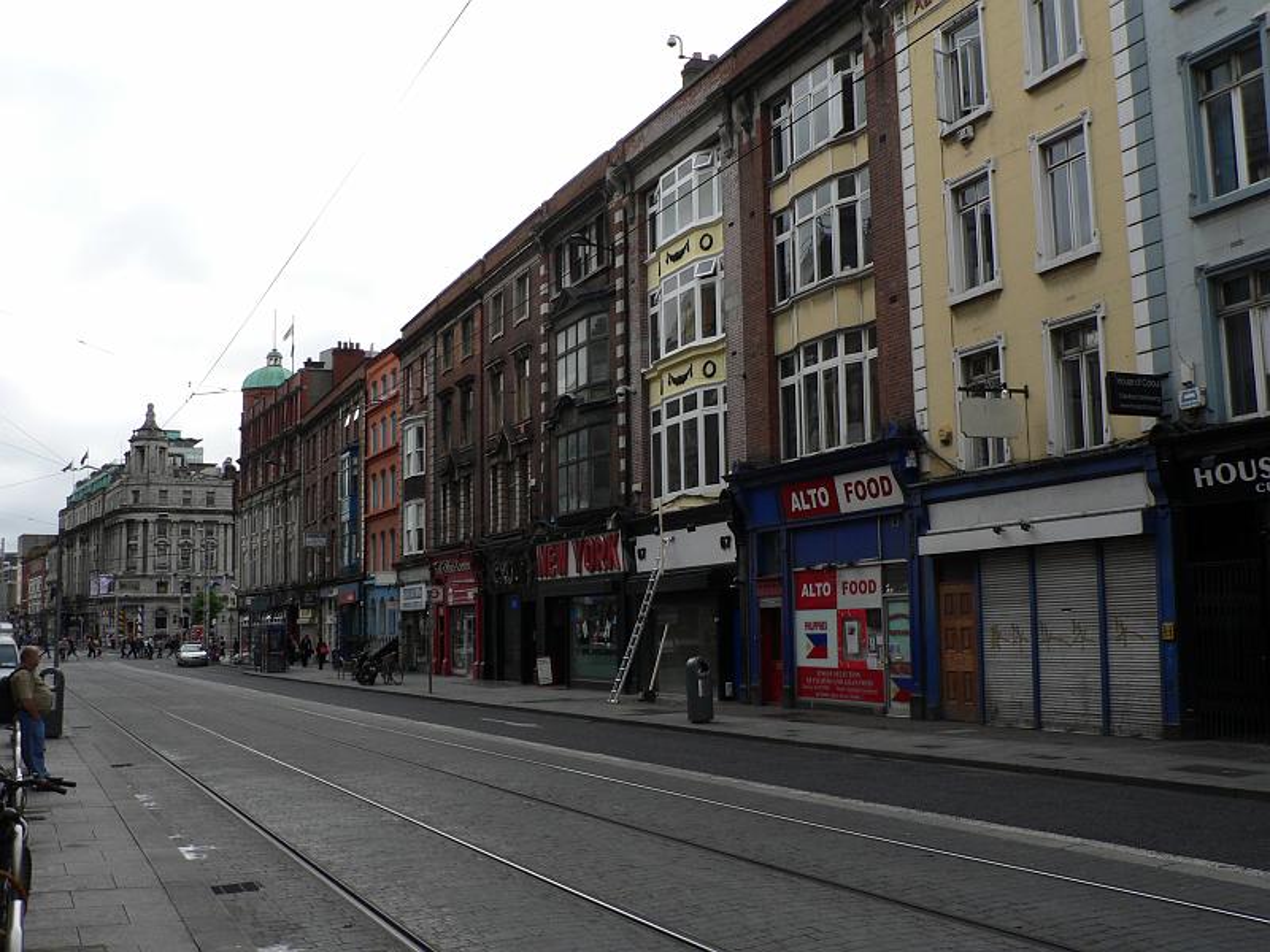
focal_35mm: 36
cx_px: 635
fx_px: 1321
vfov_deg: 39.7
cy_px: 476
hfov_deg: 51.4
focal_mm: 6
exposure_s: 1/400
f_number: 4.5
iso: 80
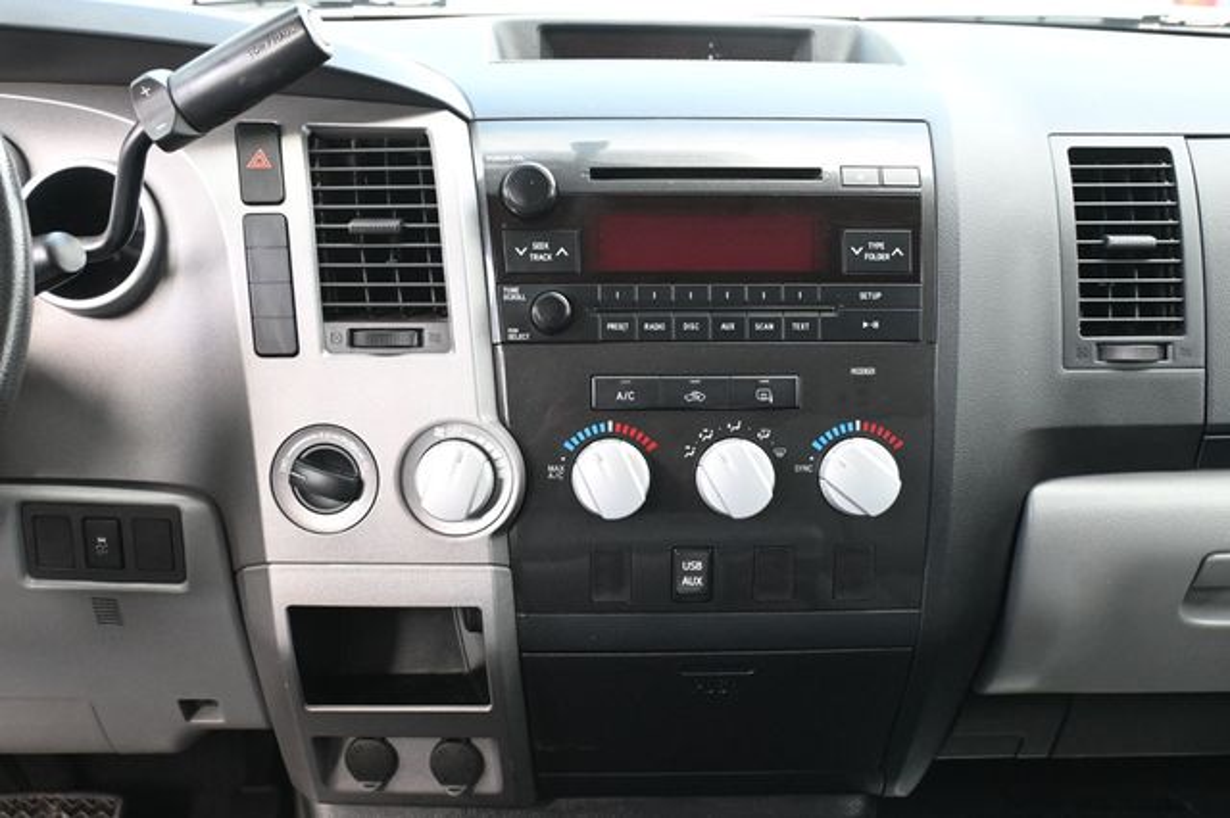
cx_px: 615
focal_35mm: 50
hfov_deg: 40.0
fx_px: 1690
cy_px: 409
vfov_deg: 27.2
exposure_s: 1/125
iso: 2800
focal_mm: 33
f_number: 5
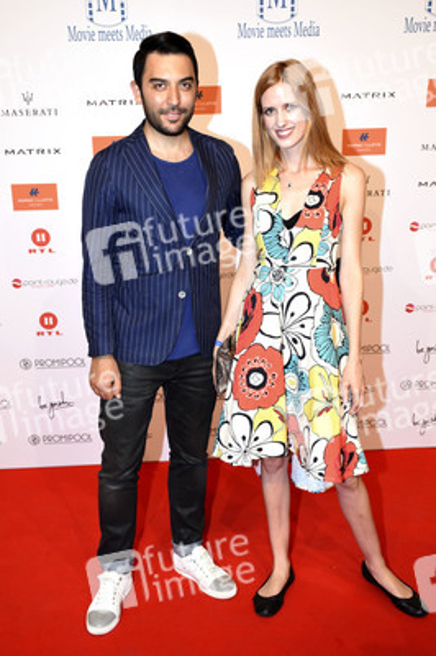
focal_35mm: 39
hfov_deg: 34.2
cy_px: 328
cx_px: 218
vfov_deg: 49.6
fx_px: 710
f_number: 5.6
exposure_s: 1/160
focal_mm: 26
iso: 500
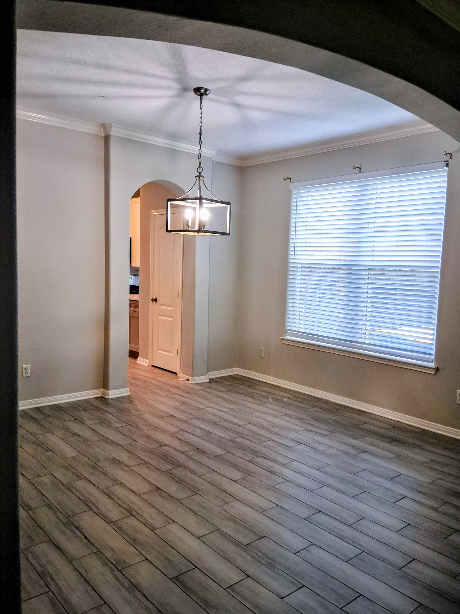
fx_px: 461
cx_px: 230
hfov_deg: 53.1
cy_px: 307
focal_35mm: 26
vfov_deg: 67.3
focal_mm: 3.98
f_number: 1.8
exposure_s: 1/100
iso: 160
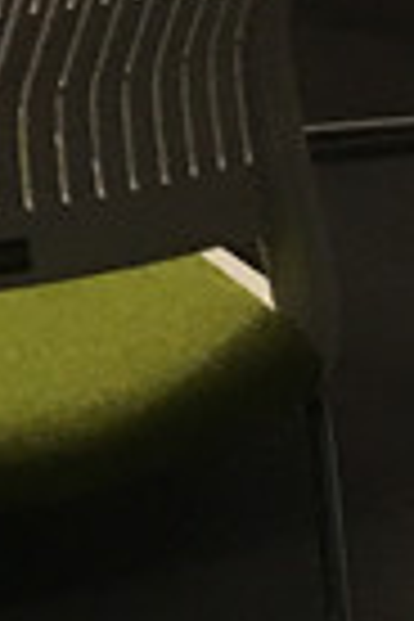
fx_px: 3398
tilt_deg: -11.3
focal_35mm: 197
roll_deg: -1.4
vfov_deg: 9.5
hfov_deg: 5.5
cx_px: -1588
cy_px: -776
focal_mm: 4.15
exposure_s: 1/33
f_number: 2.2
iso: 50
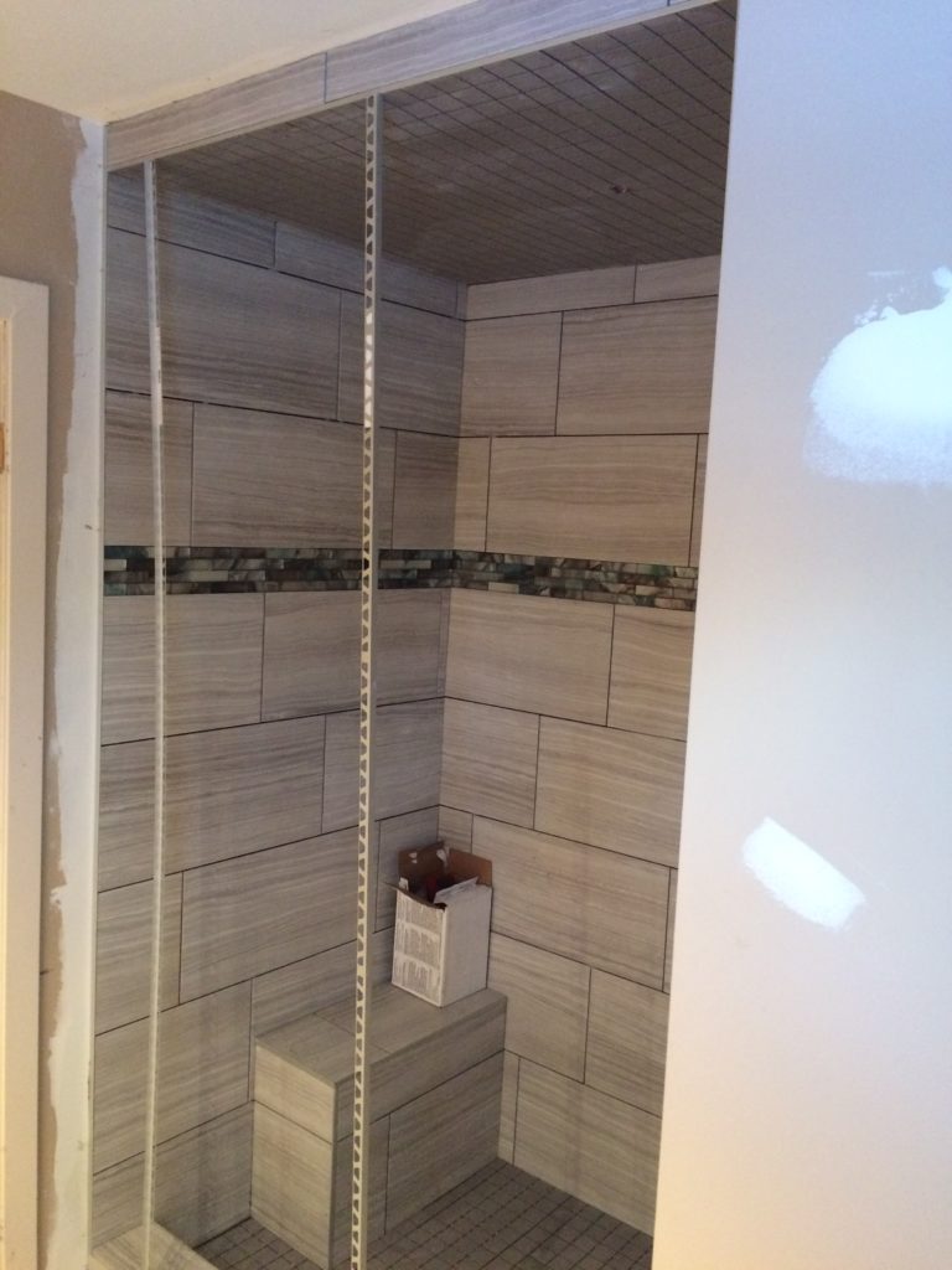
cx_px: 476
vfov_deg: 61.7
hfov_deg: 48.2
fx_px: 1063
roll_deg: -2.0
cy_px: 635
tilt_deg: -6.7
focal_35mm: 29
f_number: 2.2
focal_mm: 4.15
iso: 250
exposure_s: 1/30
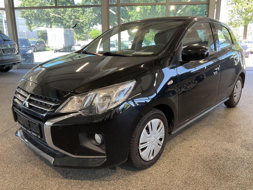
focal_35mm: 29
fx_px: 212
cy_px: 95
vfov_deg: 48.2
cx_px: 126
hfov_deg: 61.7
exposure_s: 1/100
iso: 64
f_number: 1.8
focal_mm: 3
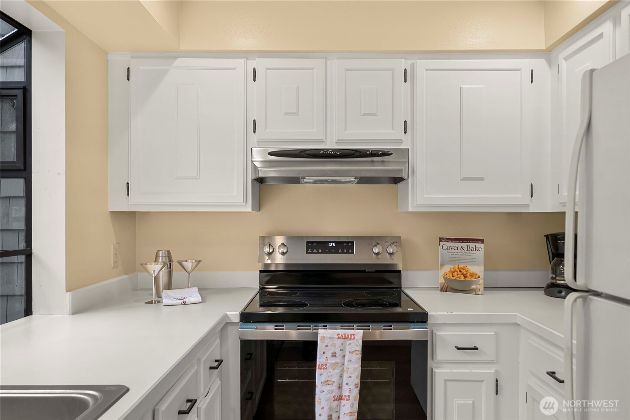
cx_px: 315
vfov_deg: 53.1
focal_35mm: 24
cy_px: 210
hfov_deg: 73.7
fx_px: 420
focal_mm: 24
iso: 320
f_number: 6.7
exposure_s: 1/30
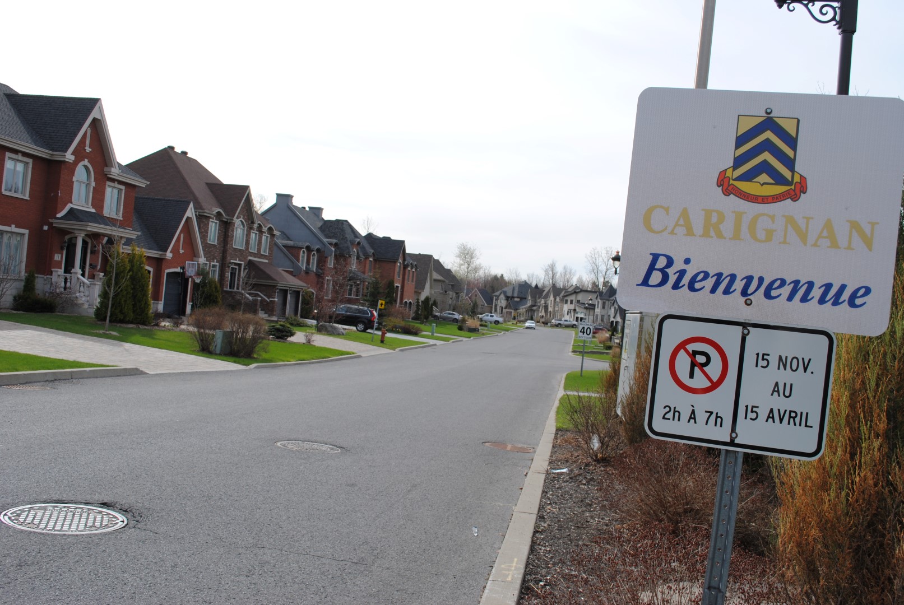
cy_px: 302
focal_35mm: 33
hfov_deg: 57.2
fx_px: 830
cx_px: 452
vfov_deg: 40.1
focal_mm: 22
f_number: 8
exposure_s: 1/250
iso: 100
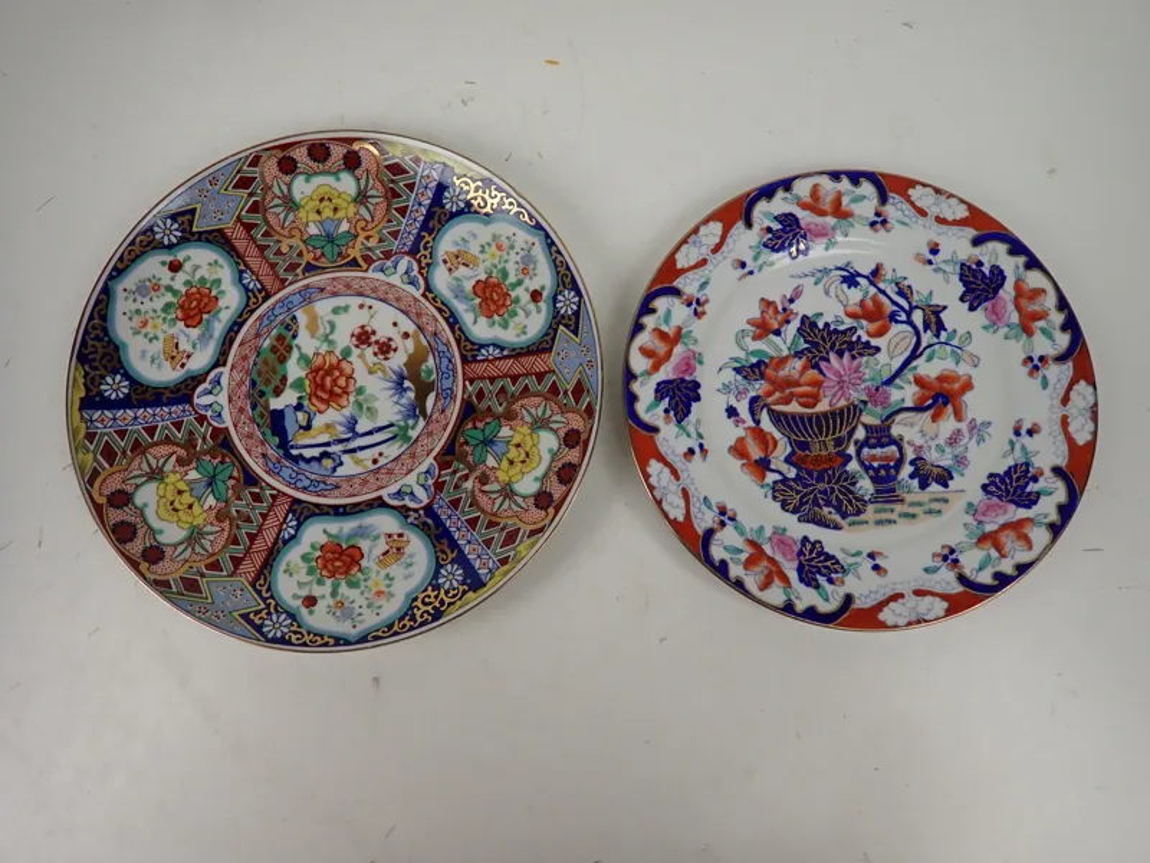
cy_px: 432
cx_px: 575
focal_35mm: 19
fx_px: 631
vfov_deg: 68.7
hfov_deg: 84.7
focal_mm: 3.33
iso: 125
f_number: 2
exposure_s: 1/125
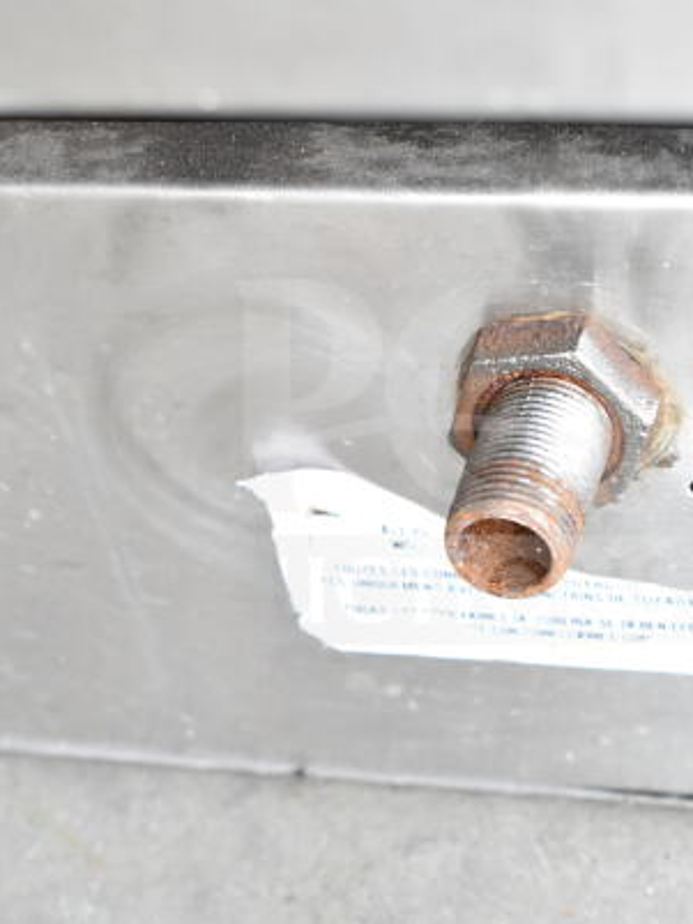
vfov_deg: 25.4
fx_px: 2047
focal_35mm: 77
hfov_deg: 19.2
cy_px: 462
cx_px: 440
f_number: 5.6
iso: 1600
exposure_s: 1/125
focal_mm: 35
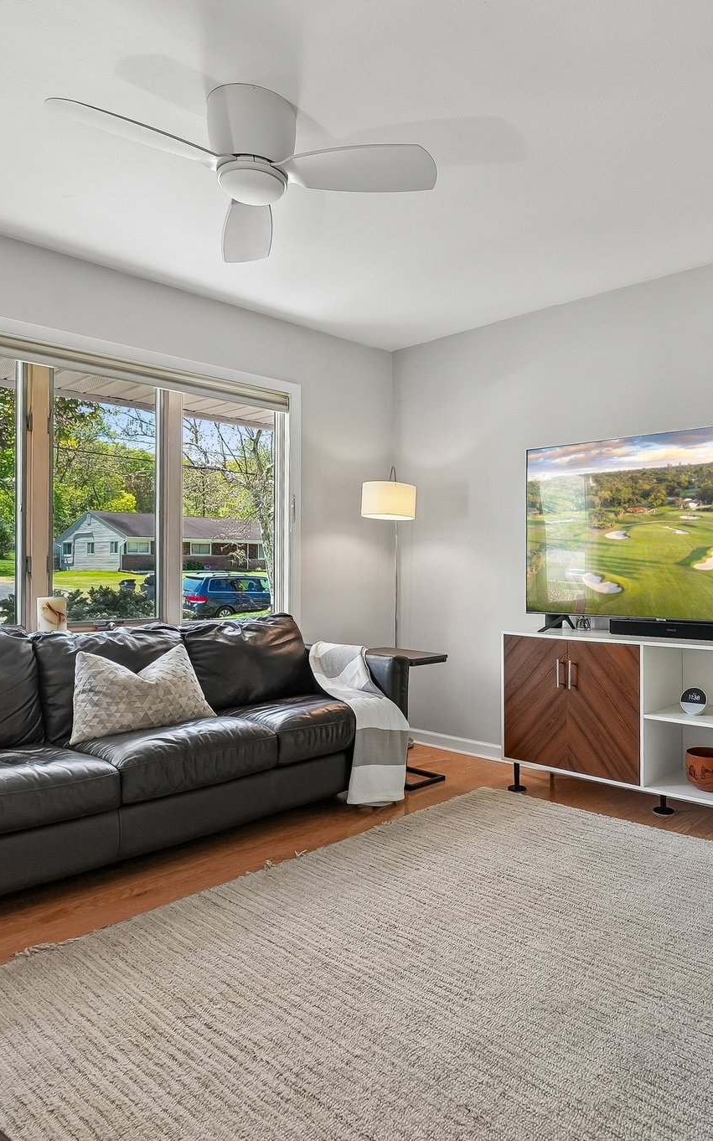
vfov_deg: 76.8
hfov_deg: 51.9
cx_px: 464
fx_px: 720
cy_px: 572
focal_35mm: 23
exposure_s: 1/50
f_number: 7.1
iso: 500
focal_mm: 15.1
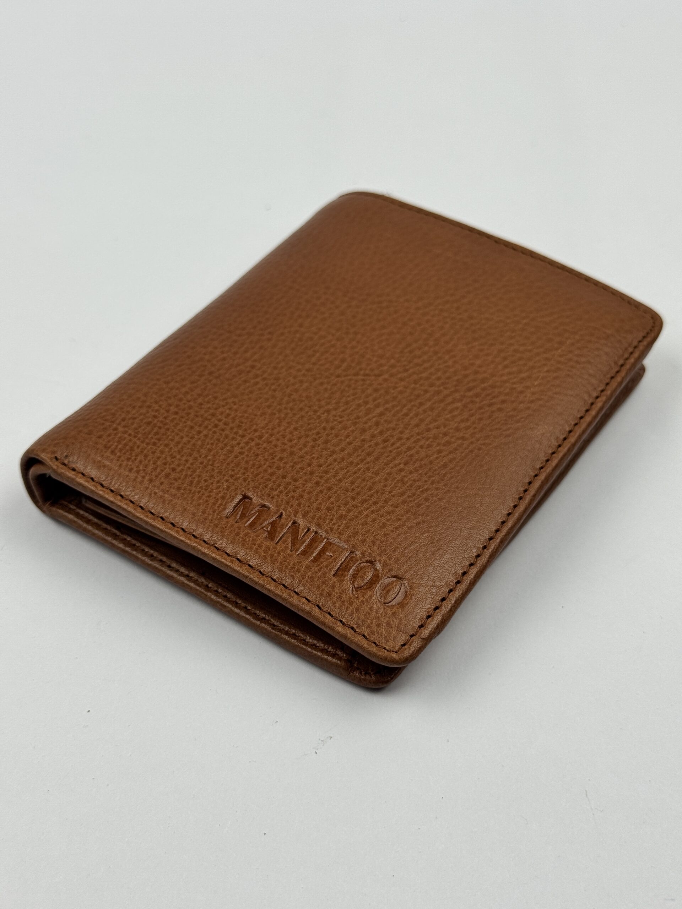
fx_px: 1261
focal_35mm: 48
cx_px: 341
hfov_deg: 30.3
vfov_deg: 39.7
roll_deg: +0.8
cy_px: 454
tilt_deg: -43.4
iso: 64
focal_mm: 6.76
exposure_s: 1/383
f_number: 1.78
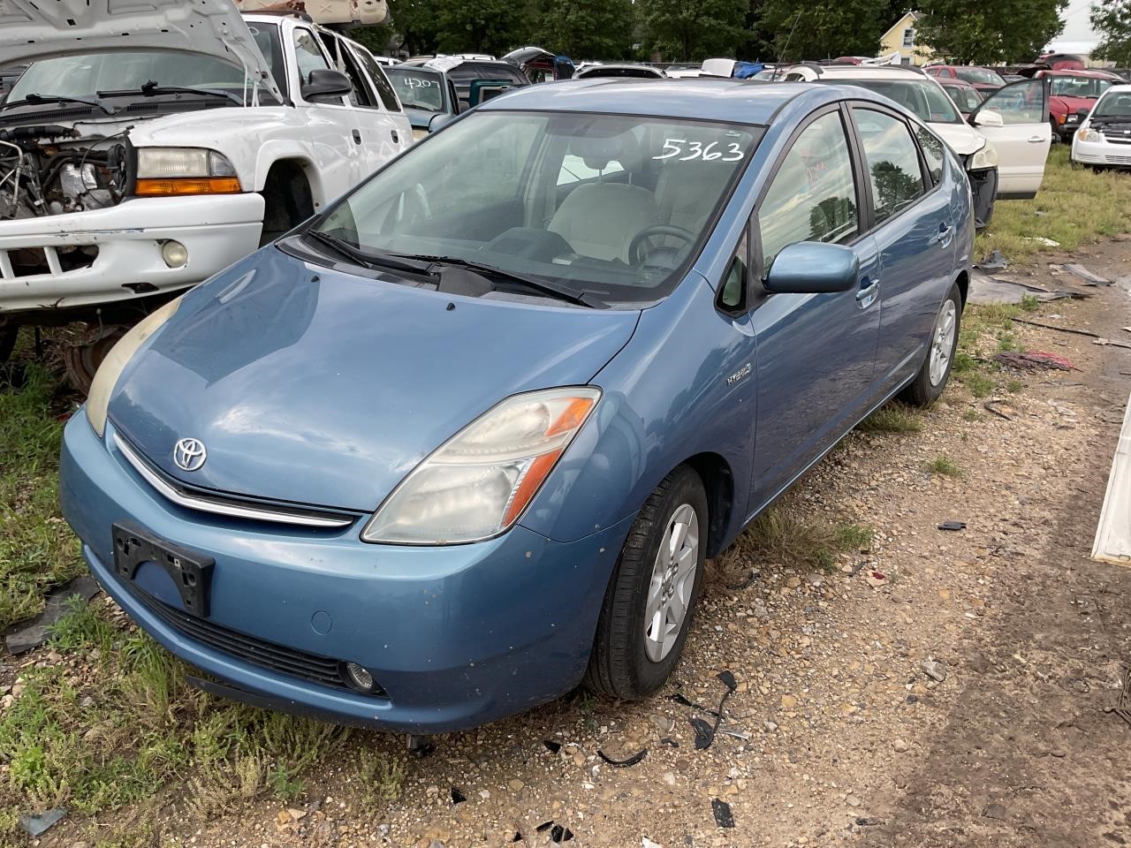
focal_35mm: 29
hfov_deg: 61.7
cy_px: 424
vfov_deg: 48.2
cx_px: 566
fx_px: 948
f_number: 1.8
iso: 16
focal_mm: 3
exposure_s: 1/283
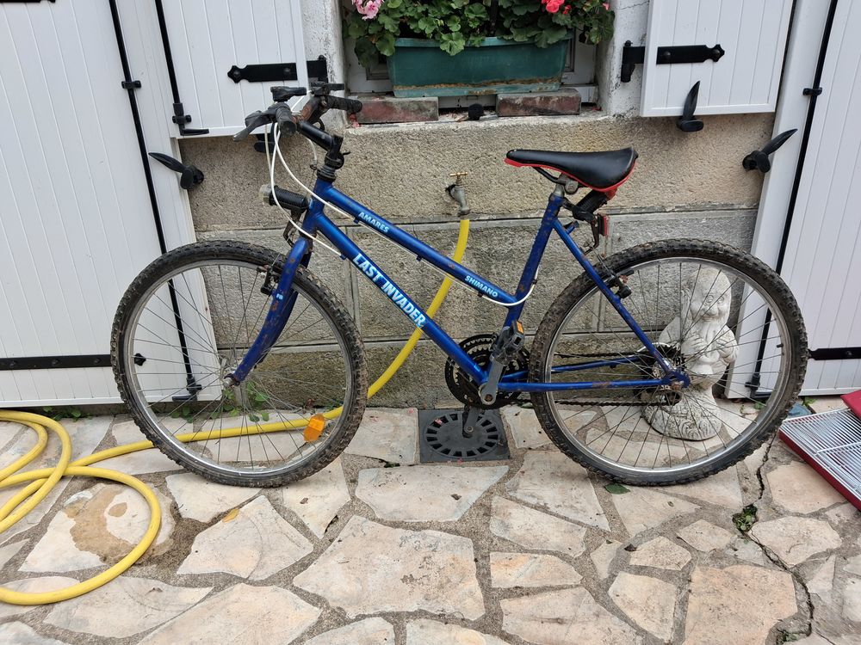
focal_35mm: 27
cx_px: 430
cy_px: 322
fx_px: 672
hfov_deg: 65.3
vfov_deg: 51.4
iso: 25
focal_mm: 4
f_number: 1.8
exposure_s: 1/130
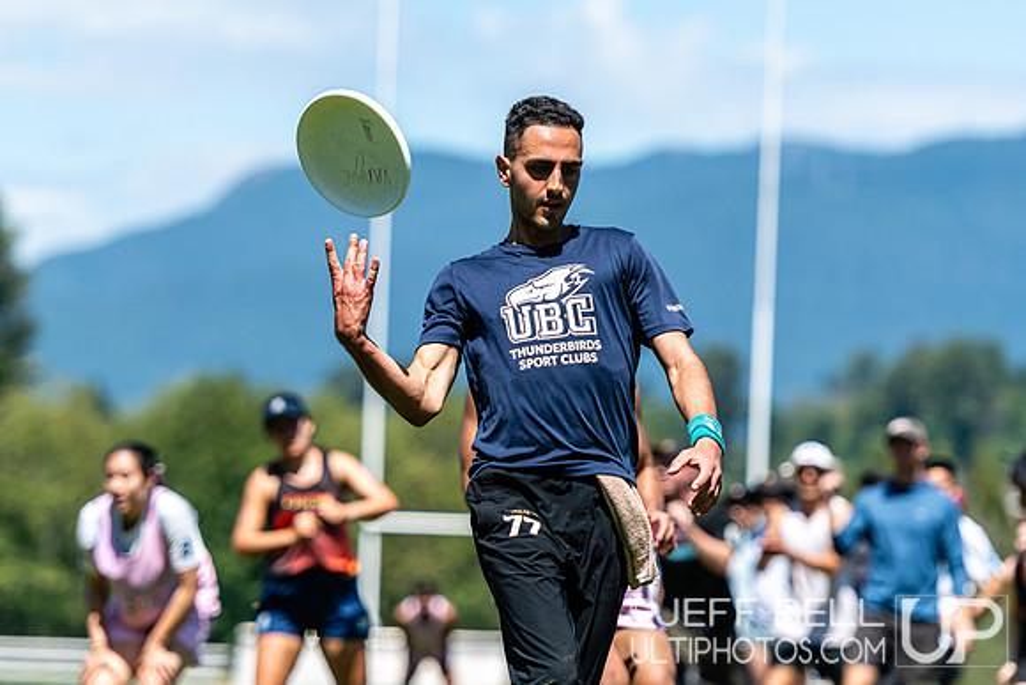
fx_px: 7269
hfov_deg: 8.1
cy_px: 342
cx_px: 513
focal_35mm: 255
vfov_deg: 5.4
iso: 180
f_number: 2.8
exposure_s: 1/2500
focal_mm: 170
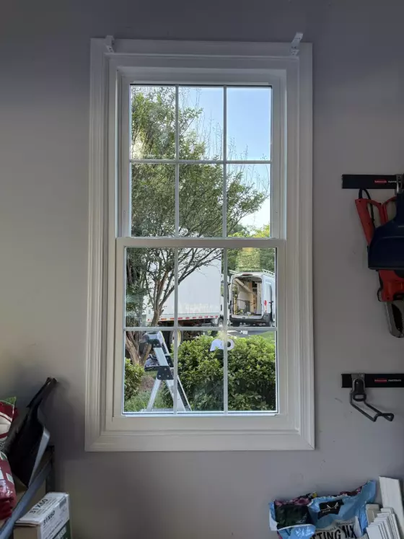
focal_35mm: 24
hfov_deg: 56.8
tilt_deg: +3.3
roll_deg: +0.8
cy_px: 270
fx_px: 374
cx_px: 202
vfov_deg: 71.6
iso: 100
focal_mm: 6.76
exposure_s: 1/284
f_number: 1.78
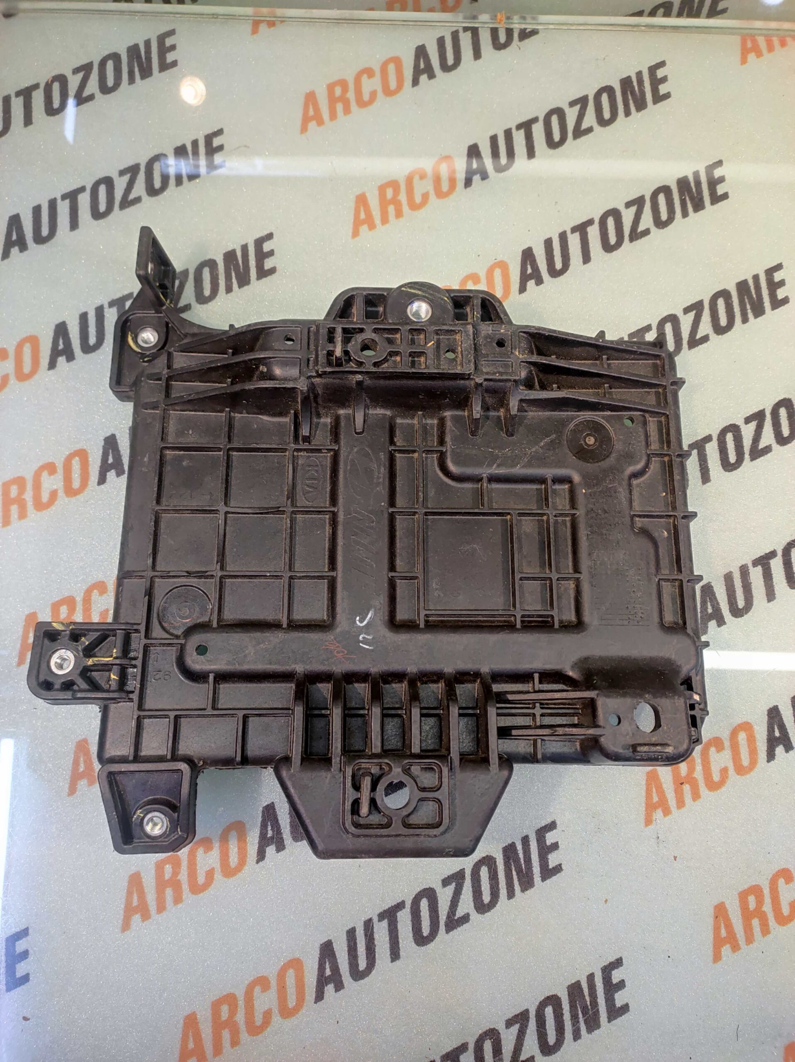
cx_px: 398
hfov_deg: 74.7
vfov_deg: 91.1
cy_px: 531
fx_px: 521
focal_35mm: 17
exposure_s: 1/33
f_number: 1.79
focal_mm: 4.74
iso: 1297
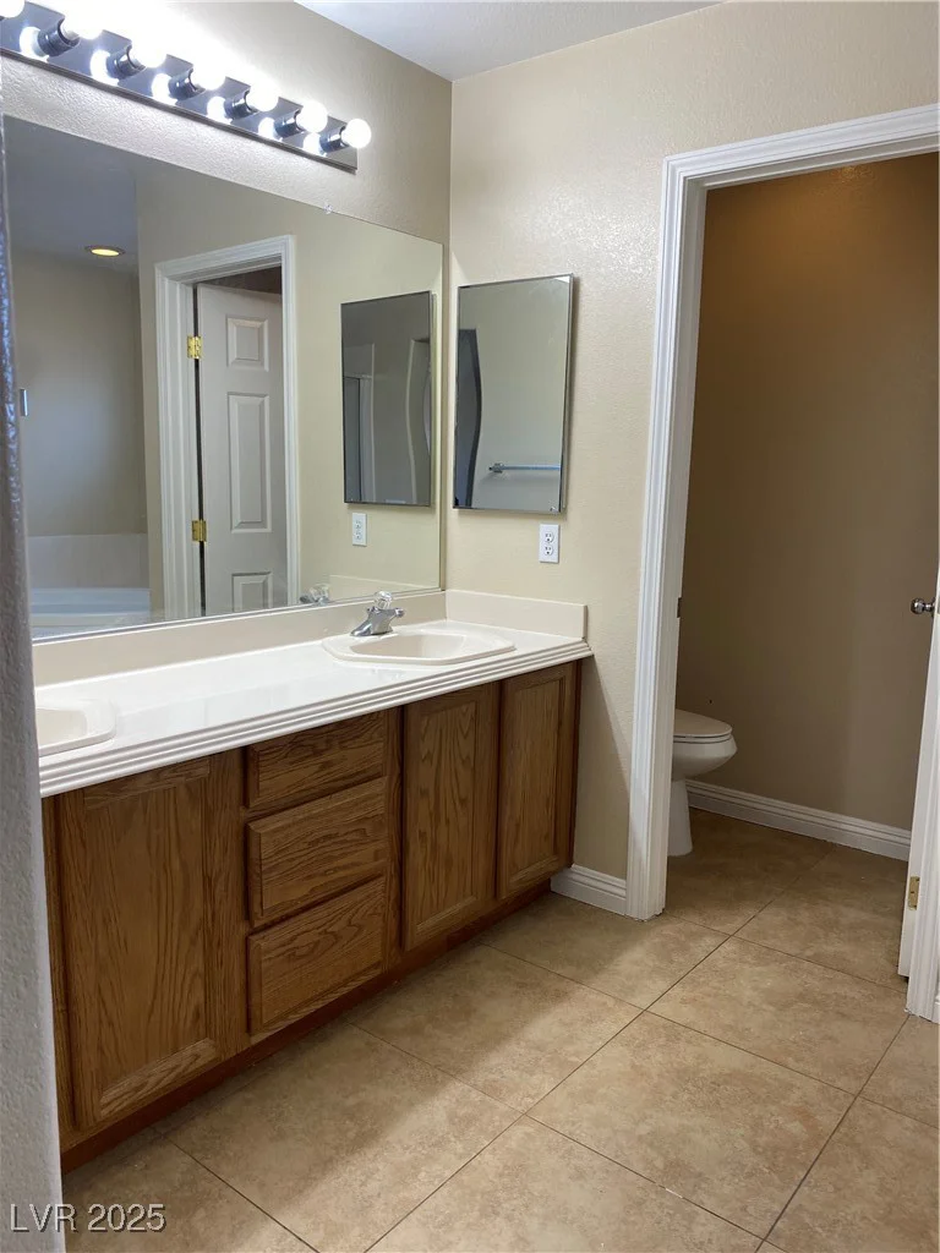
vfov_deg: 67.3
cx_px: 470
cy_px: 626
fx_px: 941
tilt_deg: -8.4
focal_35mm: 26
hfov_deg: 53.1
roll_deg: +0.8
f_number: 1.8
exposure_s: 1/120
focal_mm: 4.25
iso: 64
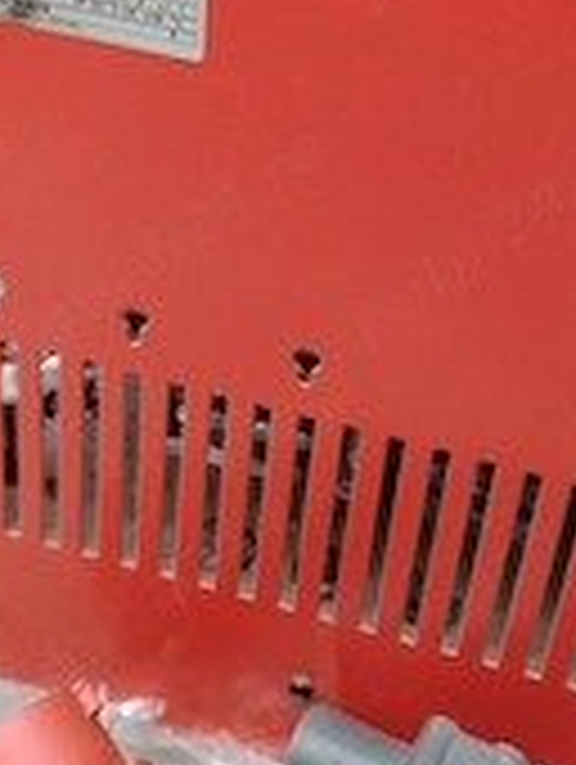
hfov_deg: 24.1
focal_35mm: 61
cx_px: 338
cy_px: -32
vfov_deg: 29.2
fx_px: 1350
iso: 228
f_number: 1.8
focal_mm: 4.26
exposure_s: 1/50
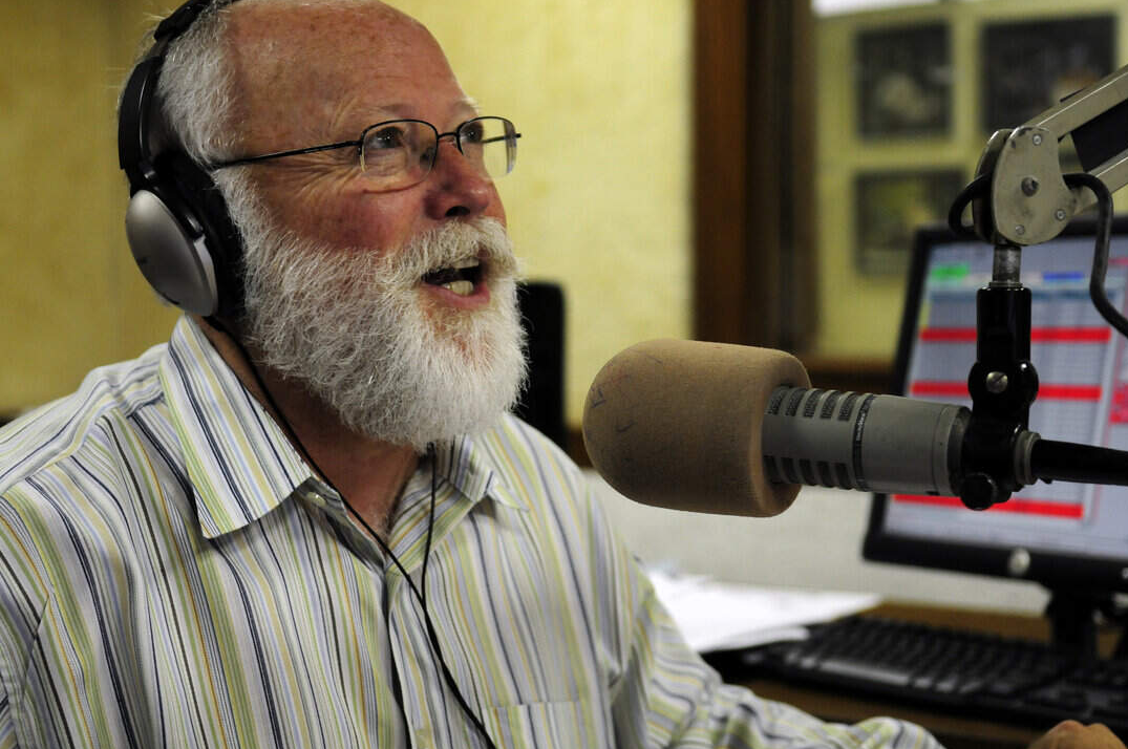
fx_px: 2097
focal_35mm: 67
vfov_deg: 20.3
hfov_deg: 30.1
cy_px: 339
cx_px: 554
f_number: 2.8
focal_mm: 40
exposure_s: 1/80
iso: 800
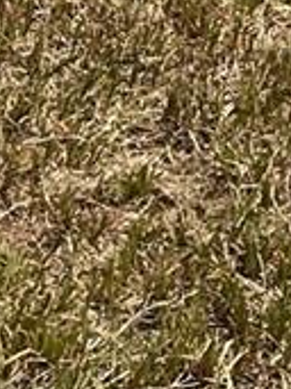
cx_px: -334
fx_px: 2289
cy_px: -844
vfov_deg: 8.1
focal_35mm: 204
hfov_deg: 7.0
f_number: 1.8
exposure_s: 1/2141
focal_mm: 3
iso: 16
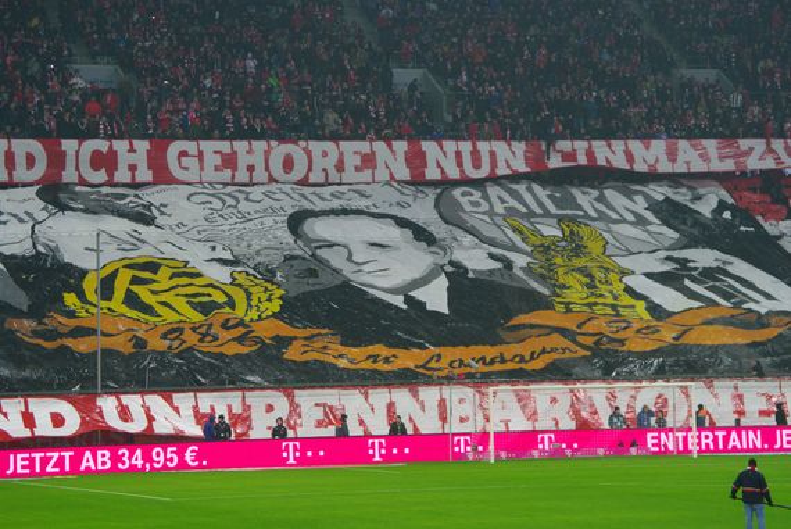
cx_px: 396
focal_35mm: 158
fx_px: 3463
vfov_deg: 8.7
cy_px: 264
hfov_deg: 13.0
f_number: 6.7
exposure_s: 1/90
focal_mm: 105
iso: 800
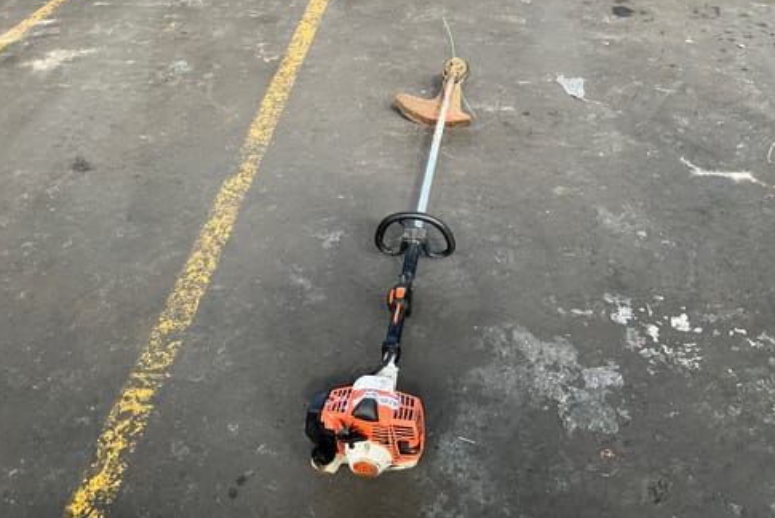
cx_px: 395
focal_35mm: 30
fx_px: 646
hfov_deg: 61.9
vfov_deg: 43.7
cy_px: 255
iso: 80
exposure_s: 1/60
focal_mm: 3
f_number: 1.8
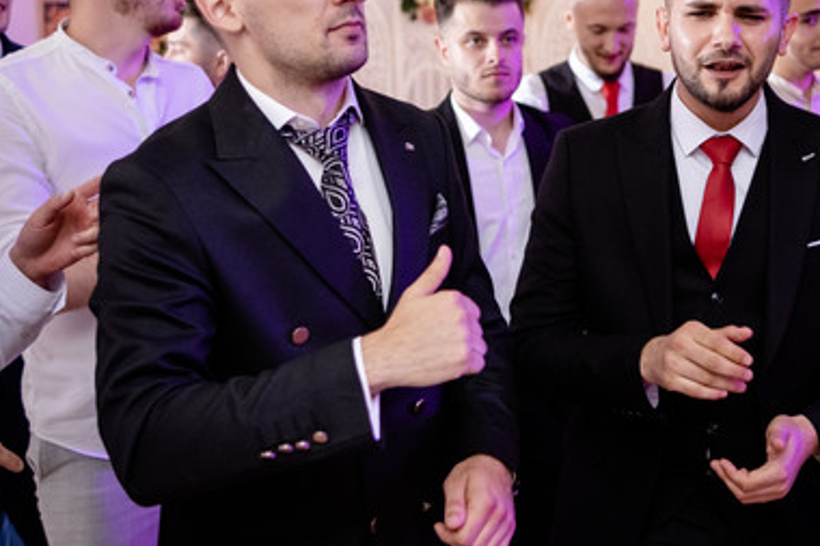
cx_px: 641
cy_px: 139
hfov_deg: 33.1
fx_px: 1343
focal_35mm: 59
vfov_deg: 22.8
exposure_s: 1/200
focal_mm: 23
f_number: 2
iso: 1000
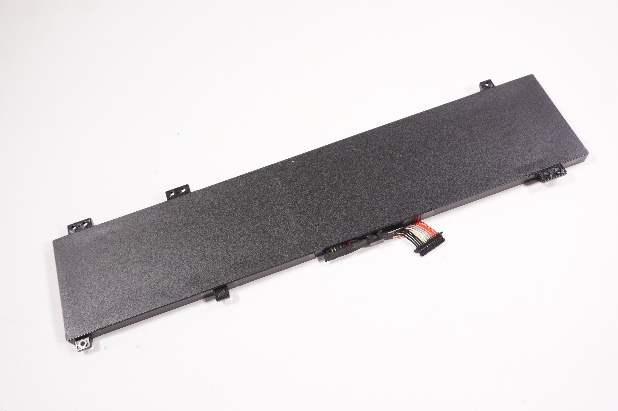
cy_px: 206
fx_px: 540
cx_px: 309
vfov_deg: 41.6
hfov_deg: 59.5
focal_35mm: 32
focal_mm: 21
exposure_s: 1/160
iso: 640
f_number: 5.6
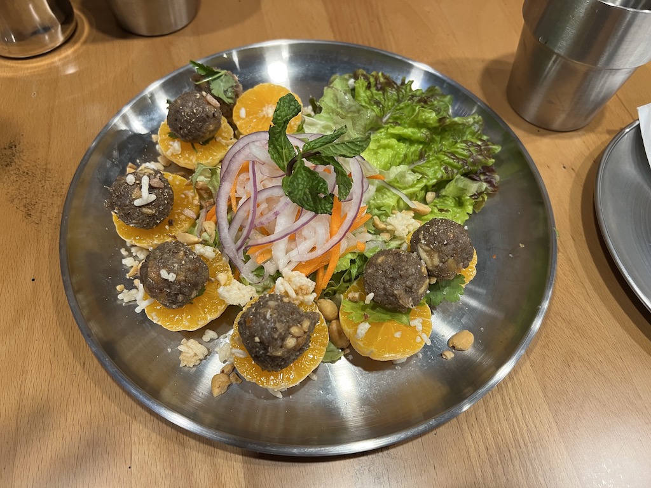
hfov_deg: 67.3
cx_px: 326
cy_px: 244
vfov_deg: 53.1
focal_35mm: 26
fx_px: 489
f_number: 1.5
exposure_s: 1/60
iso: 200
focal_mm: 5.7
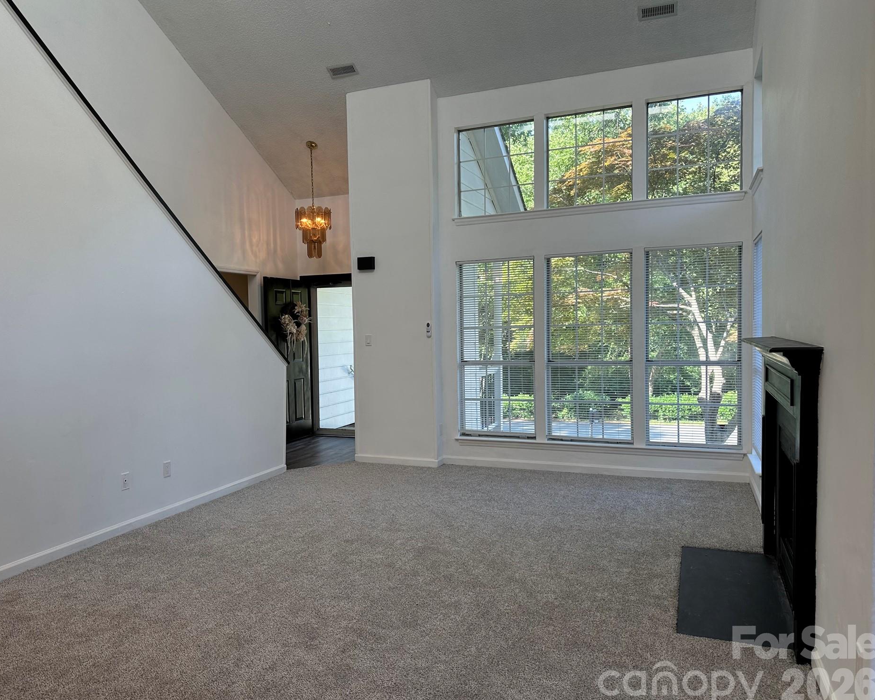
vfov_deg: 54.9
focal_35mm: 26
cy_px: 355
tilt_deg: -2.9
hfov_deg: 65.9
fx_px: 673
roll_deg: +0.9
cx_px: 398
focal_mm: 6.86
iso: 64
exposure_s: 1/222
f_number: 1.78
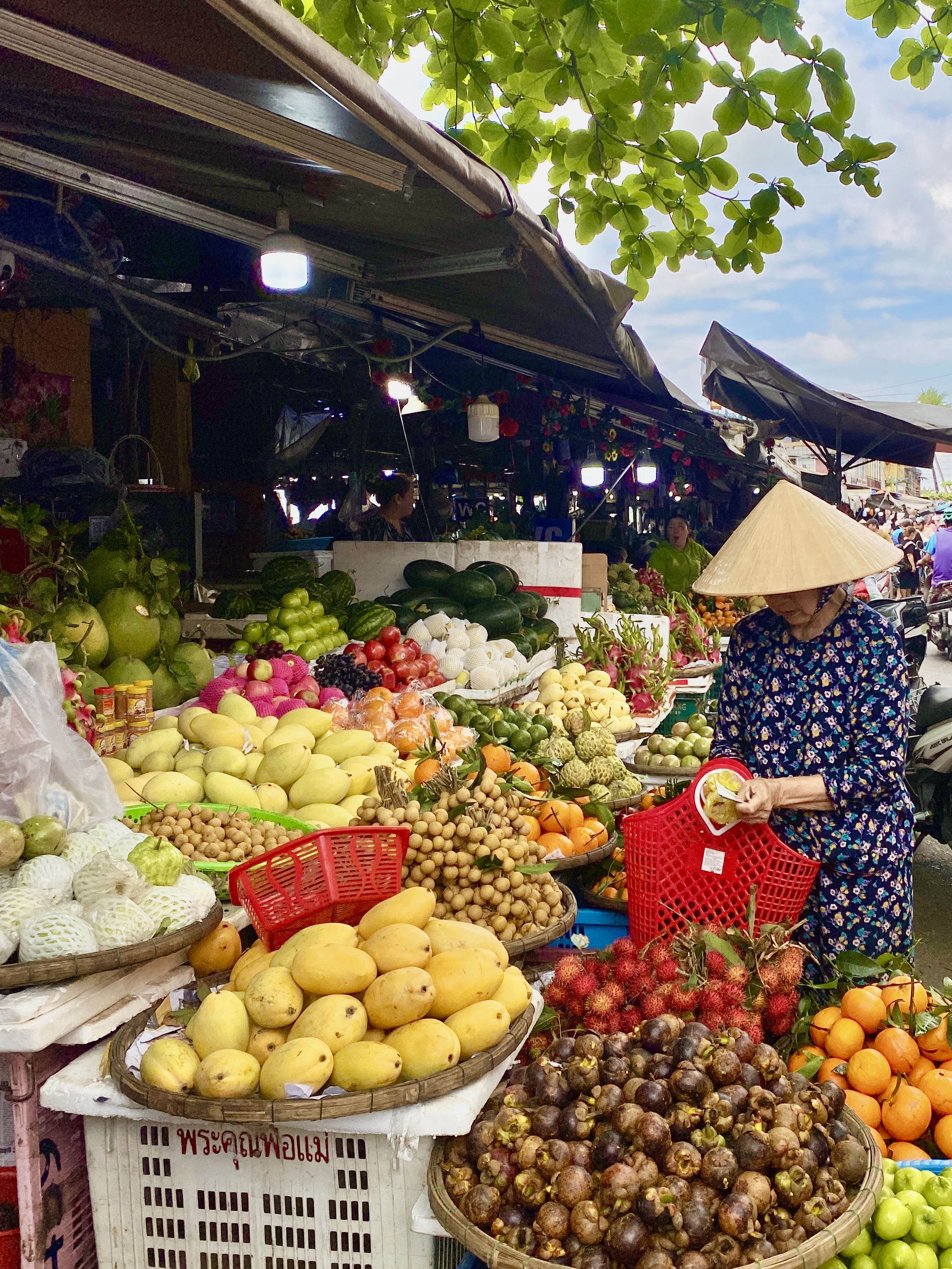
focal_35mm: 26
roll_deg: +0.9
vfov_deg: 67.3
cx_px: 476
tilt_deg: -2.9
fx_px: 953
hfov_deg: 53.1
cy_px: 634
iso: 32
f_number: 1.8
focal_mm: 4.25
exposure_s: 1/1866
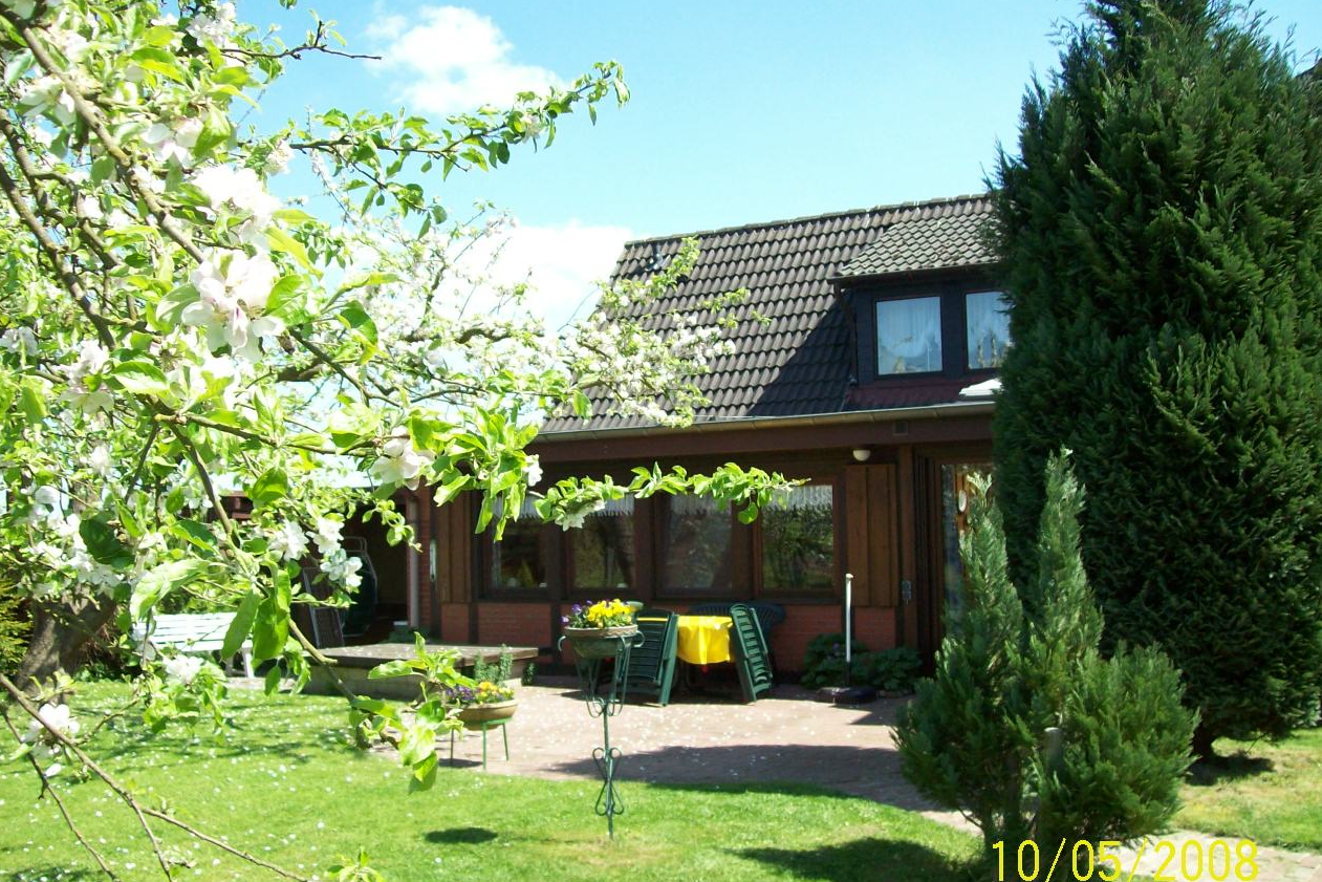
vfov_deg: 35.0
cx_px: 656
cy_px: 481
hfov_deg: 50.7
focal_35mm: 38
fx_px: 1396
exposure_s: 1/534
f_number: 2.7
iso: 80
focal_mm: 6
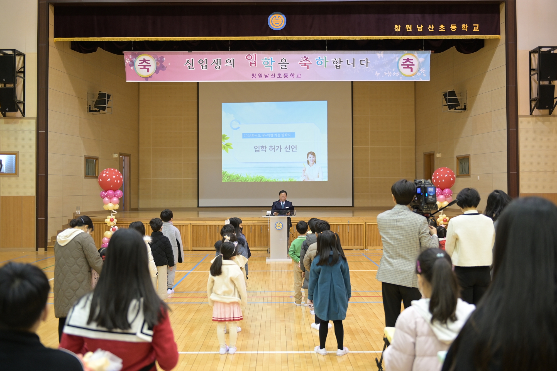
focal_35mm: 36
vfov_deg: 36.8
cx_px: 278
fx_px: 557
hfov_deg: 53.2
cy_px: 186
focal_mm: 36
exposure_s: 1/125
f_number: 2.8
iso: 1250
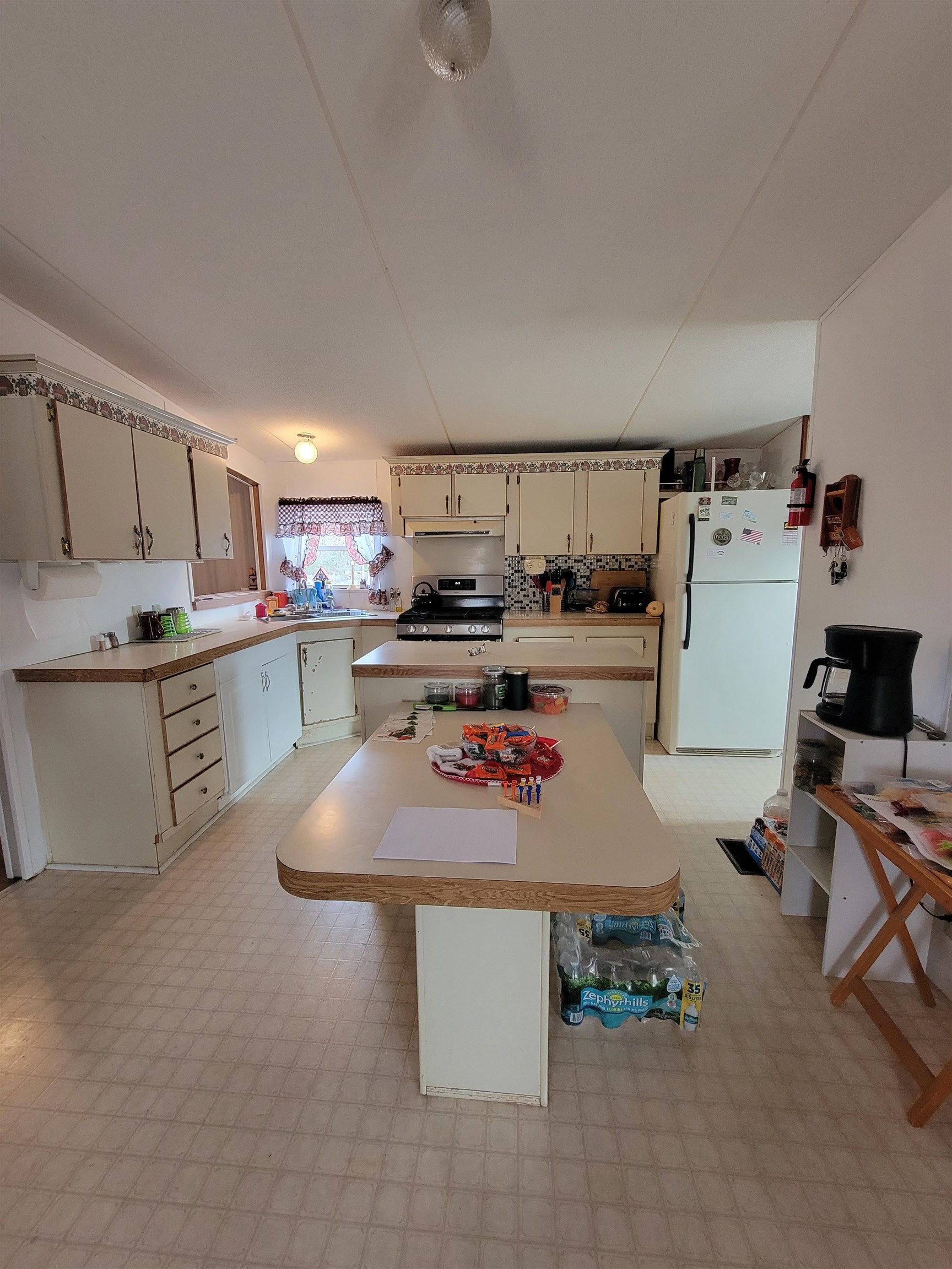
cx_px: 476
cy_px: 634
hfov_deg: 89.9
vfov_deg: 106.2
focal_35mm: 13
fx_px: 477
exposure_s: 1/60
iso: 320
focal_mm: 2.2
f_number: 2.2
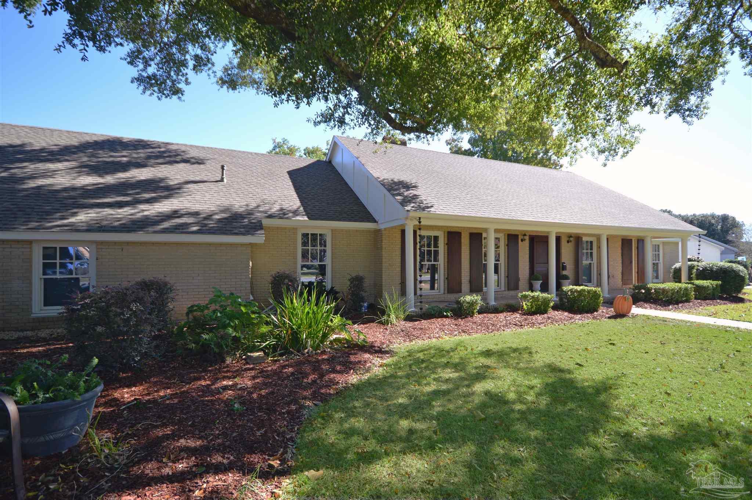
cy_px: 250
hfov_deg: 95.0
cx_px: 376
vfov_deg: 71.9
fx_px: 344
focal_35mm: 16
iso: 100
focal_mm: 11
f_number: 5.6
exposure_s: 1/125
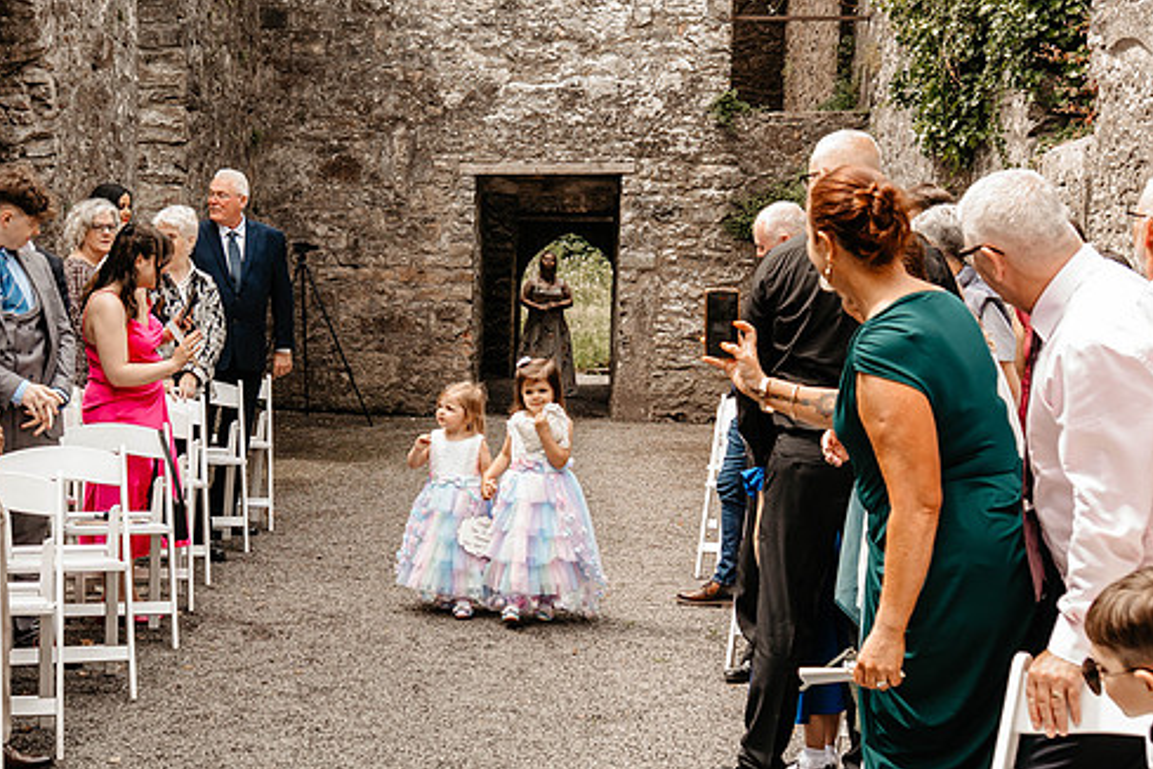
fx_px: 2114
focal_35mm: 66
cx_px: 494
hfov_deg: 30.5
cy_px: 377
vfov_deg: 20.6
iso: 800
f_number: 5.6
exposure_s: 1/320
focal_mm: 35
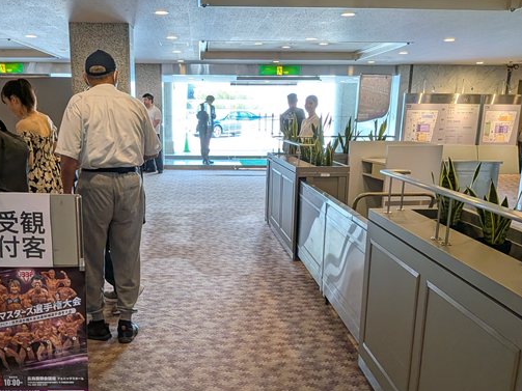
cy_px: 272
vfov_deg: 38.1
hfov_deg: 49.6
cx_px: 193
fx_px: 558
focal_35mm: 37
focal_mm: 4.53
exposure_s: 1/120
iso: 149
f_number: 1.7
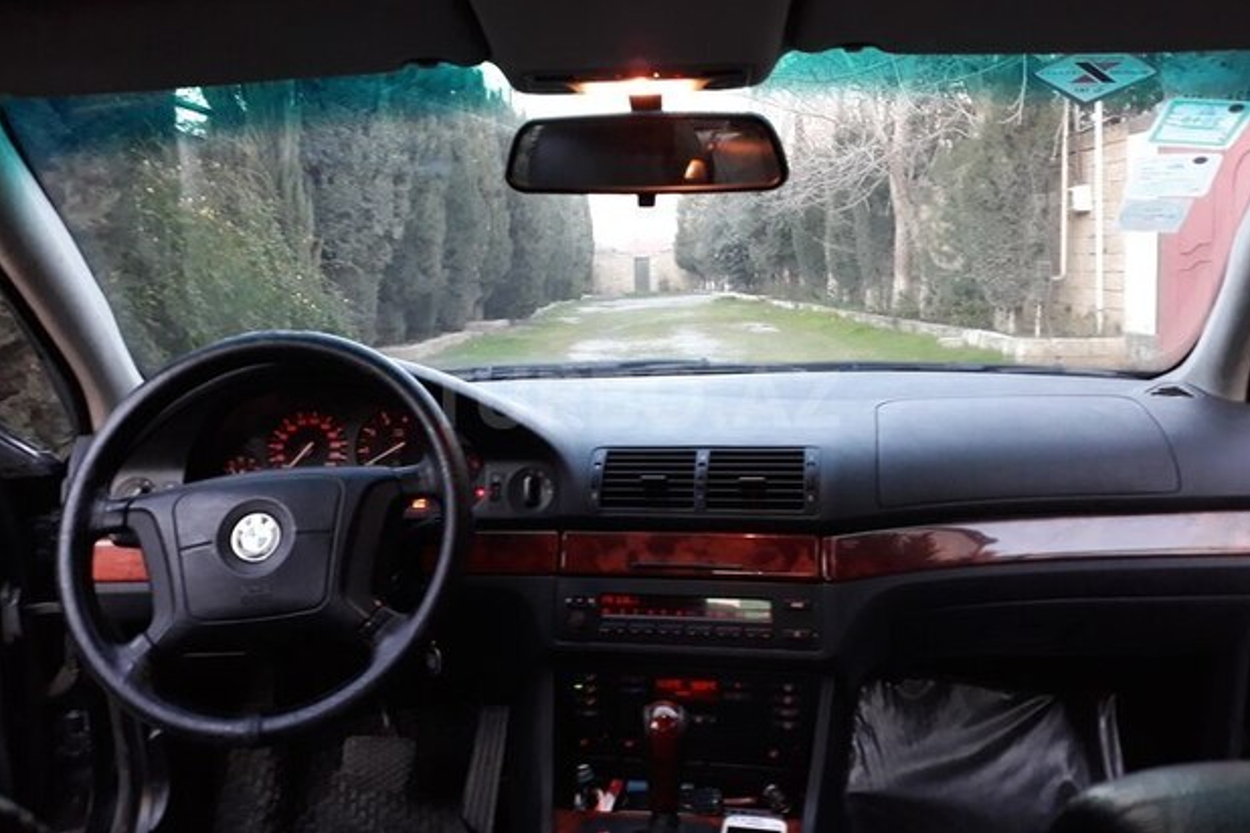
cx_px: 633
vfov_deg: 43.6
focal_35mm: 30
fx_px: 1042
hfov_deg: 61.9
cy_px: 397
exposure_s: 1/25
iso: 200
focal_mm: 3.71
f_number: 1.7
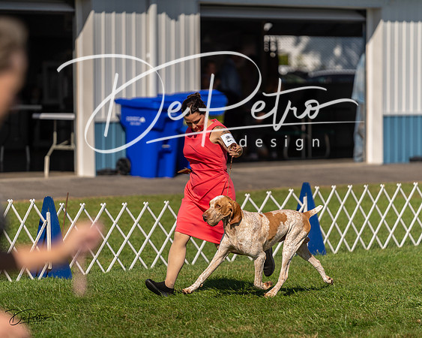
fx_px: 2812
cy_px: 169
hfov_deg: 8.6
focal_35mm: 225
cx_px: 211
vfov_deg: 6.9
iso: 200
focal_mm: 200
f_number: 3.2
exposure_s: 1/3200
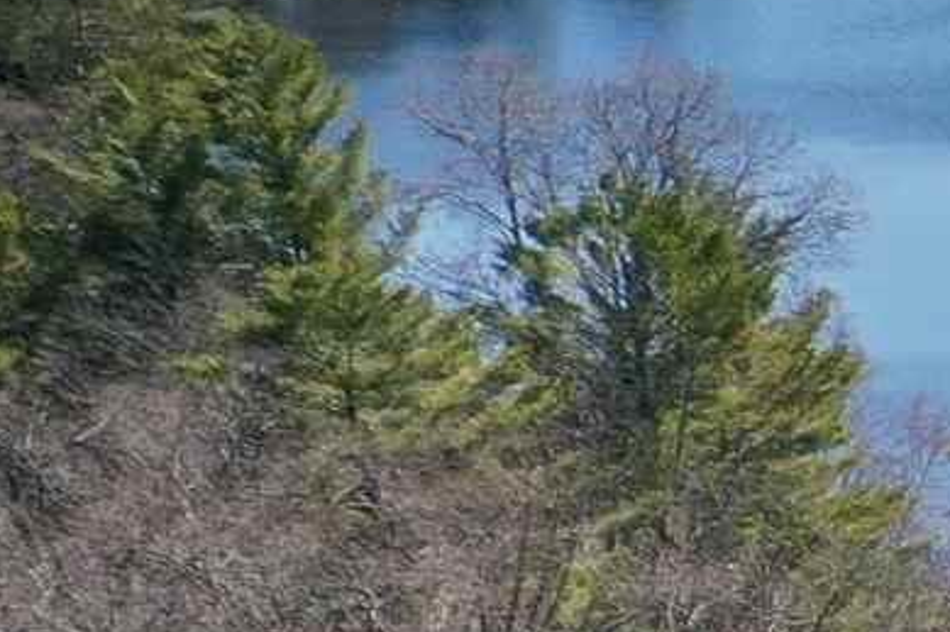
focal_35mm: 221
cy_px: 1366
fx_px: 5829
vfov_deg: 6.0
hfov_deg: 7.4
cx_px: 3429
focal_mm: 10.26
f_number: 5
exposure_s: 1/240
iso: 100
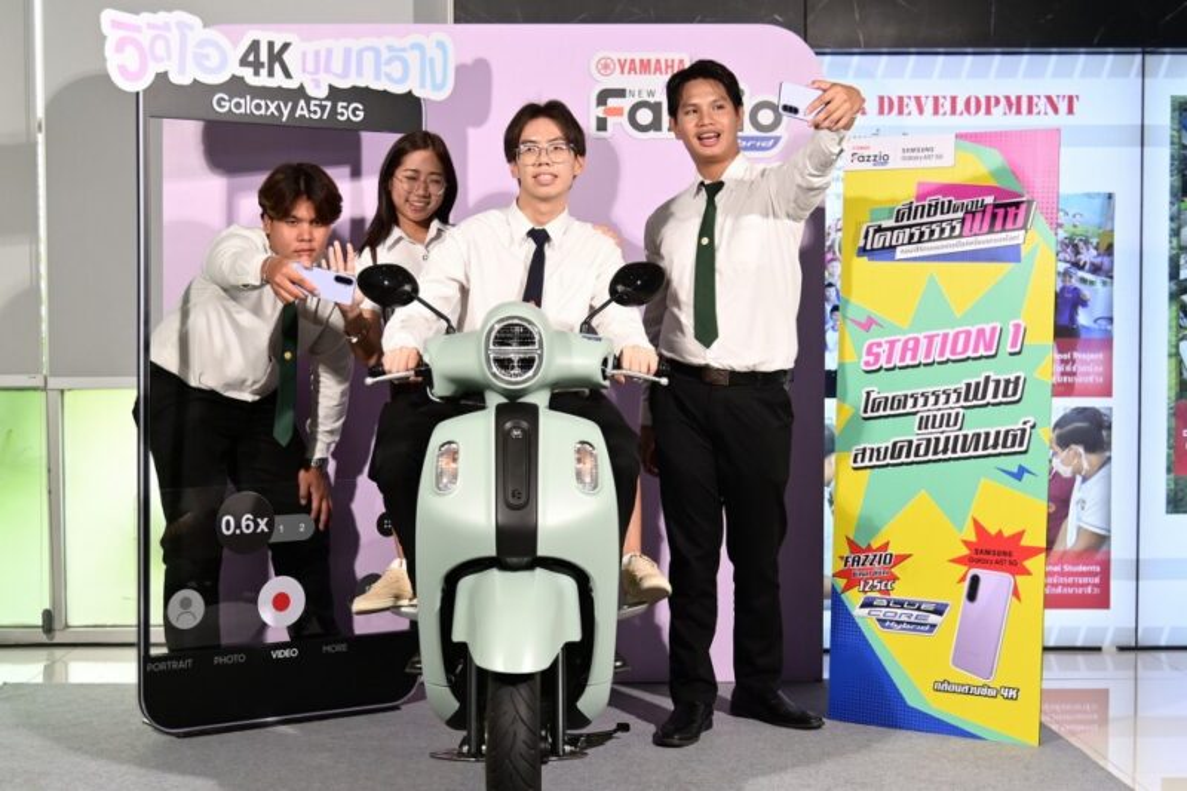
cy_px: 396
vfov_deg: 29.2
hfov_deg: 42.8
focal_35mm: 46
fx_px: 1516
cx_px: 594
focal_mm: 46
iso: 1250
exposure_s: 1/640
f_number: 4
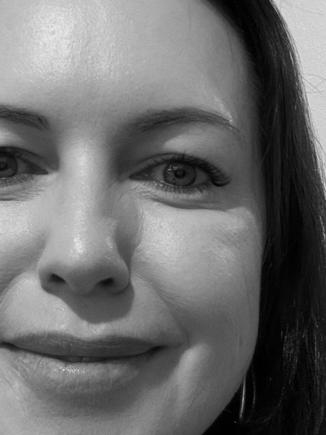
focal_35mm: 82
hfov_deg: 17.8
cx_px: 50
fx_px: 1029
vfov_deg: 23.8
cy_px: 264
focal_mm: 2.71
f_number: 1.9
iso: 200
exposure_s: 1/33
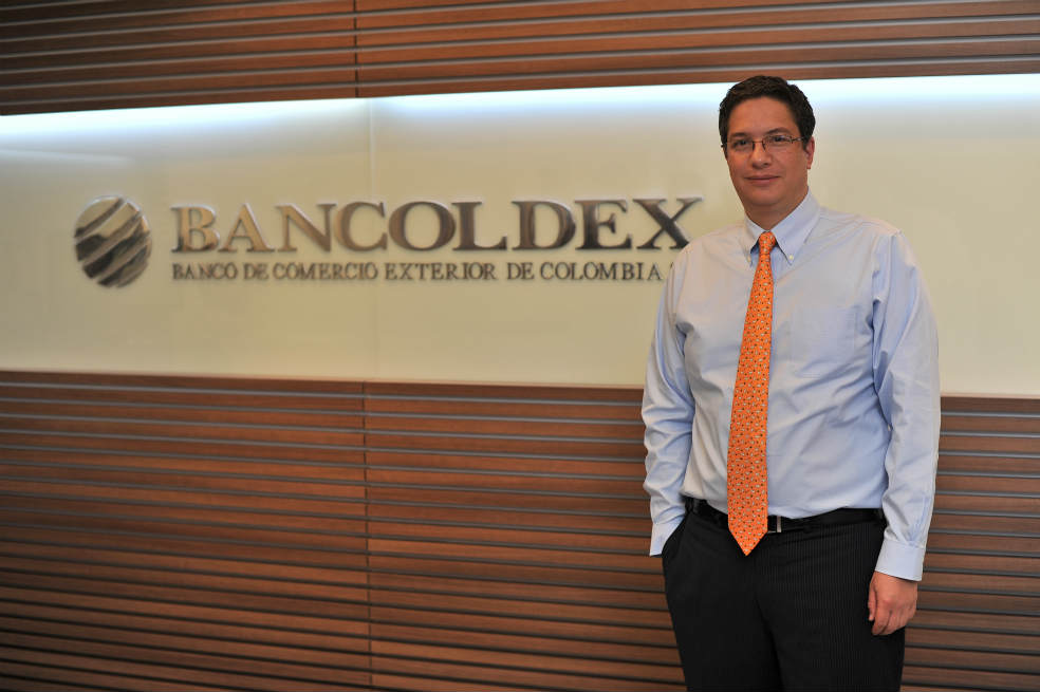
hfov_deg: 39.6
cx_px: 520
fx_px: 1444
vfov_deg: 27.0
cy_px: 346
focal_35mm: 50
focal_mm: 50
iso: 250
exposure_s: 1/250
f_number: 2.2
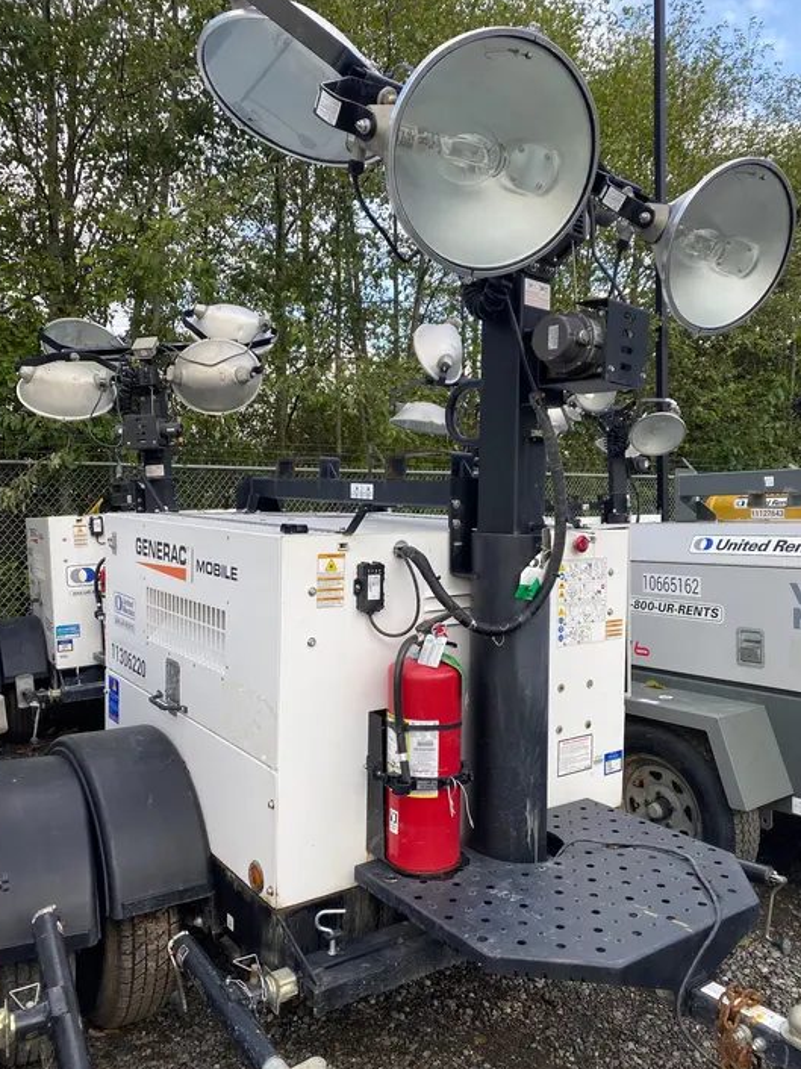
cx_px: 394
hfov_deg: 51.3
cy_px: 541
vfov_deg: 65.3
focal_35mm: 27
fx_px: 834
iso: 32
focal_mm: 4.25
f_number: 1.8
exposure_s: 1/373
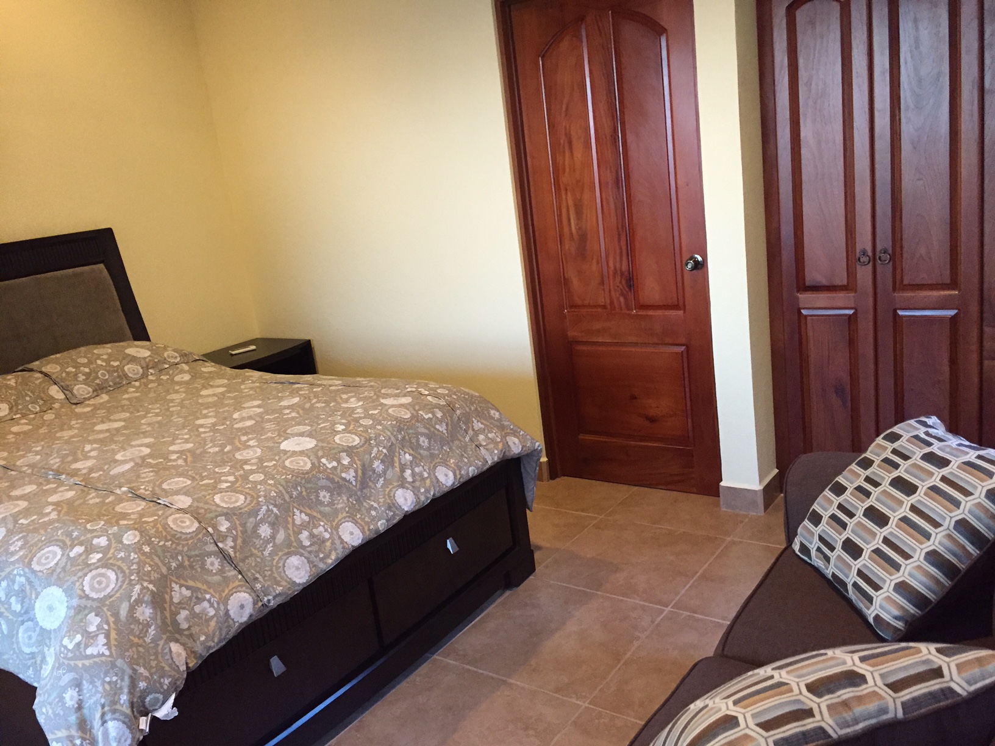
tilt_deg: -14.5
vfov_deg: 48.2
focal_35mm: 29
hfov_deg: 61.7
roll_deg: +5.9
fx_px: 834
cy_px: 373
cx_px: 498
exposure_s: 1/30
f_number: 2.2
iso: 250
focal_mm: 4.15
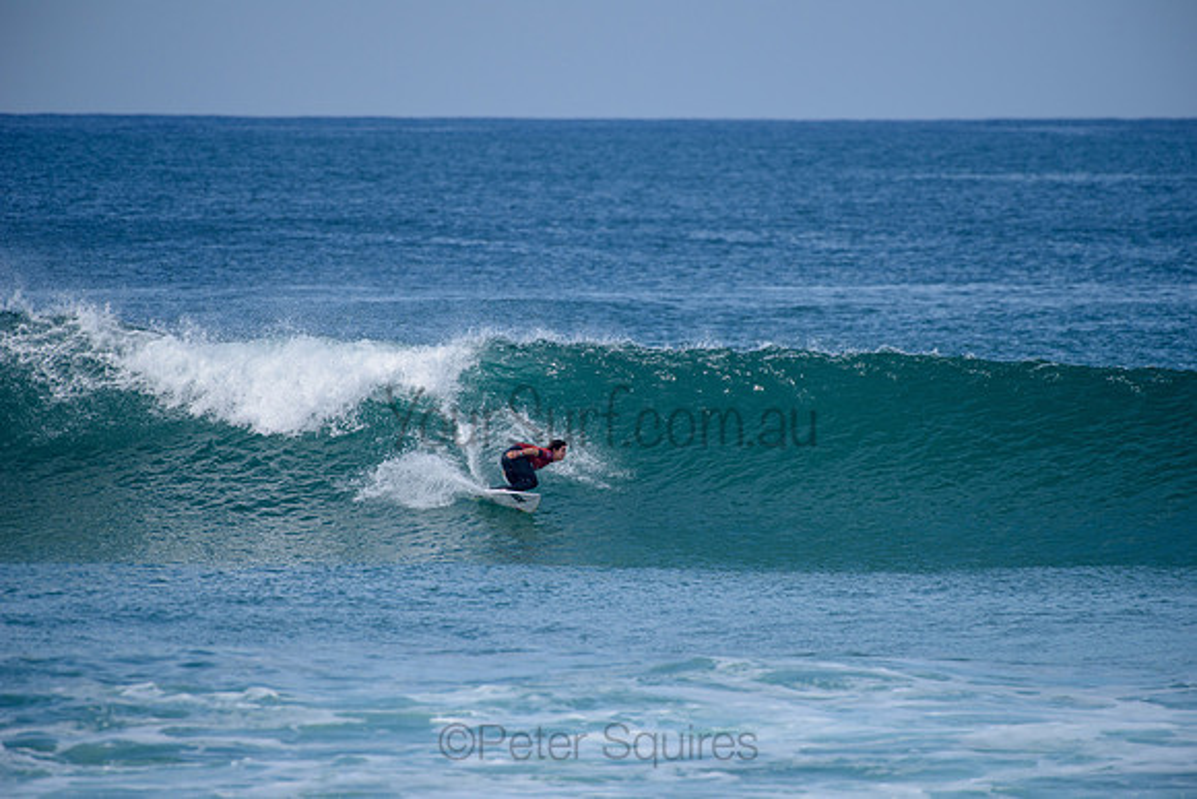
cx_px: 598
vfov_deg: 2.8
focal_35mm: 500
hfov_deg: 4.1
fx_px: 16628
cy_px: 400
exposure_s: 1/2500
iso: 250
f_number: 6.3
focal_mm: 500
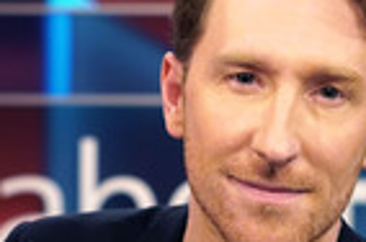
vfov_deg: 5.7
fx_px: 2424
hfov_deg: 8.6
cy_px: 219
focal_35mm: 239
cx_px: 161
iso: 1250
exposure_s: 1/200
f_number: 2.8
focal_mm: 50
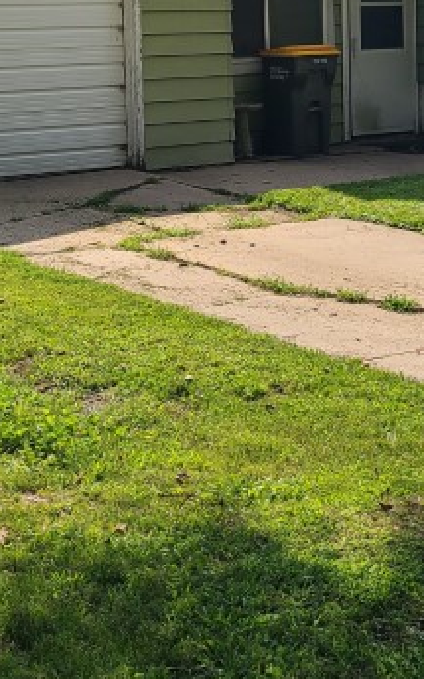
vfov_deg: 24.3
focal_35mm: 82
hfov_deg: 15.9
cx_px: 298
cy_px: 32
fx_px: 1516
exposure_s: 1/1780
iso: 40
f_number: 1.8
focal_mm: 5.4
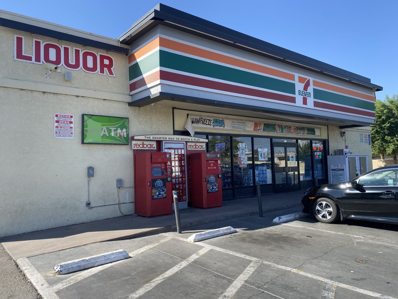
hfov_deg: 67.3
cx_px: 199
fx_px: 299
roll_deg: +0.5
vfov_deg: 53.1
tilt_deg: +3.0
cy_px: 150
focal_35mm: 26
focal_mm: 4.25
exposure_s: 1/1377
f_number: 1.8
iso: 32
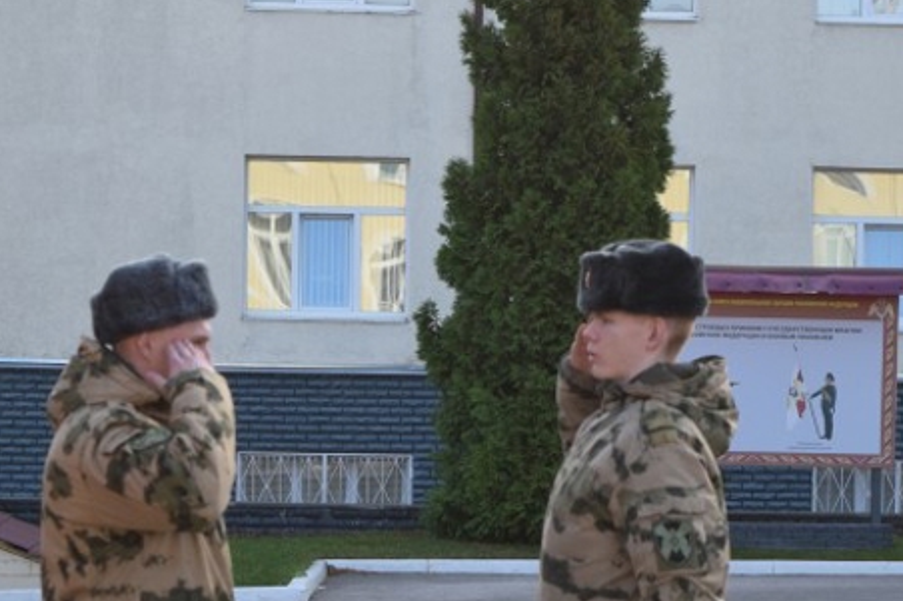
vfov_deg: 10.0
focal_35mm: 137
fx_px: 3431
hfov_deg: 15.0
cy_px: 453
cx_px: 444
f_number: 5.6
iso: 800
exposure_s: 1/800
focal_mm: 55
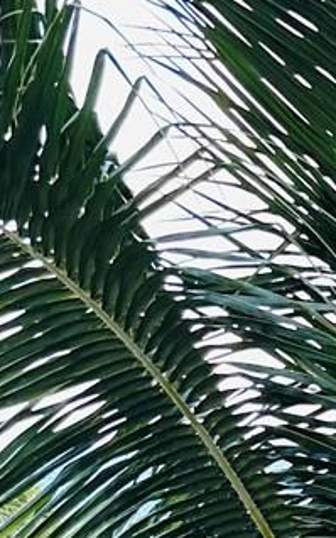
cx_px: 1190
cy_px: 746
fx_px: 1874
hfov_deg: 7.9
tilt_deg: -10.5
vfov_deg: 15.3
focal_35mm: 128
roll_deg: +2.7
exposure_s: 1/187
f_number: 1.78
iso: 80
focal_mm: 6.86
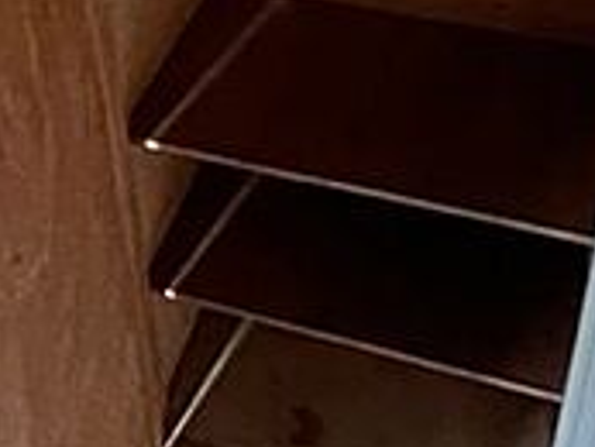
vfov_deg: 25.7
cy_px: -189
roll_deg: -1.3
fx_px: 774
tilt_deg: -27.4
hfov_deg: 42.0
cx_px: 337
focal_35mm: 45
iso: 1000
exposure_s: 1/59
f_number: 1.8
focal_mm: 1.57
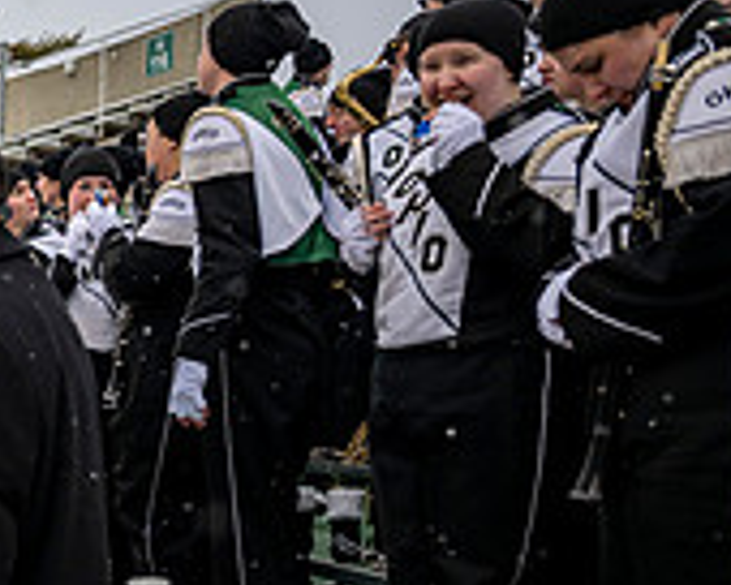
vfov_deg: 19.7
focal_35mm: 77
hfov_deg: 20.0
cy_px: 462
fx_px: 1666
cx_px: -477
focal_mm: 24
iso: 160
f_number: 2.8
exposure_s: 1/500
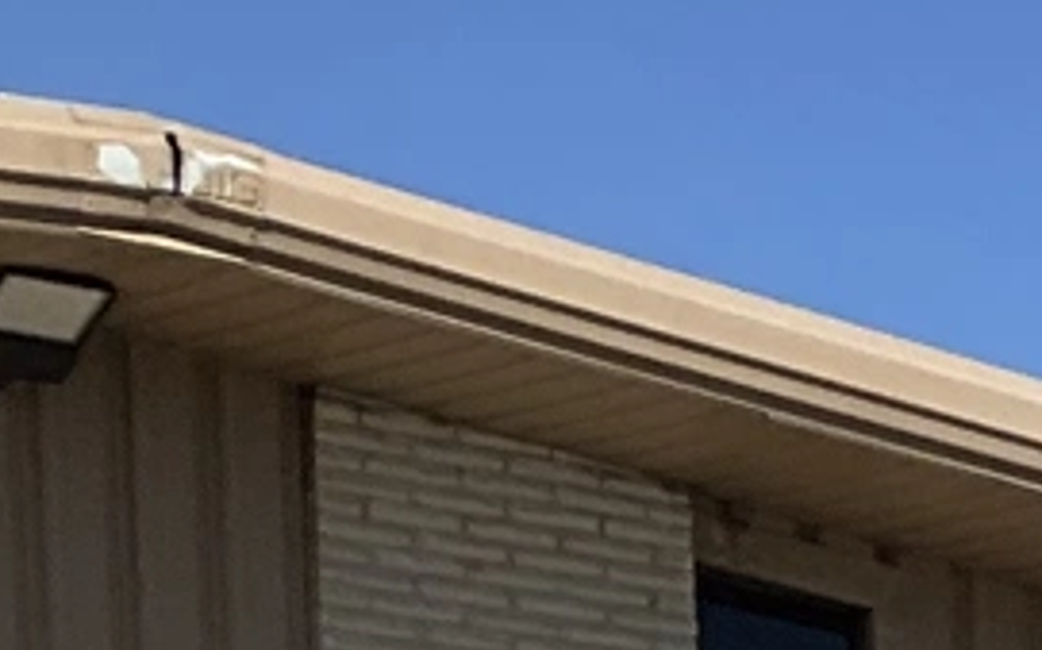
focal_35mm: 227
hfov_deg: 8.0
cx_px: 3057
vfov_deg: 5.0
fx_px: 6442
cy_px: 2835
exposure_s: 1/2141
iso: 25
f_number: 1.8
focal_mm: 3
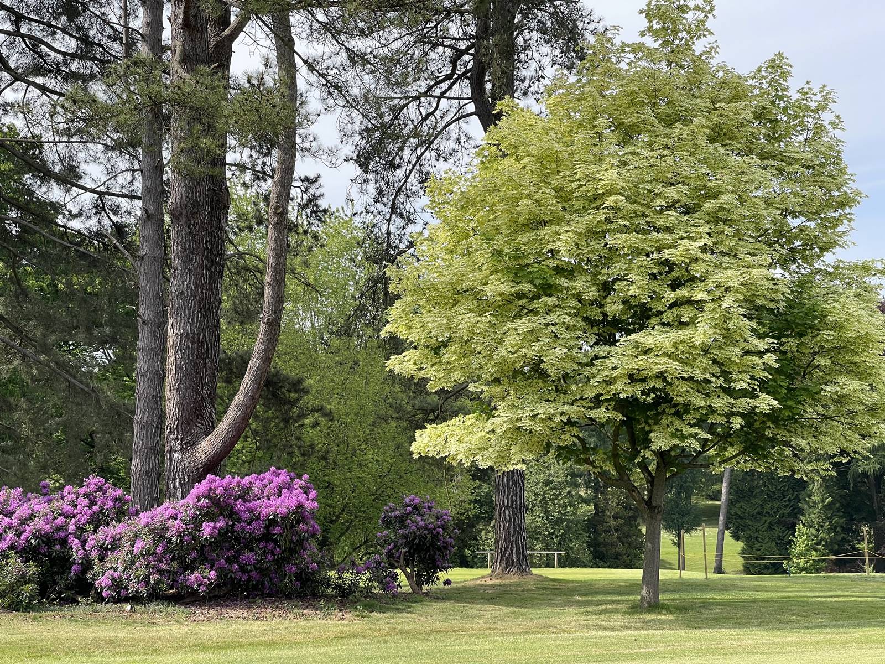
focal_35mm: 64
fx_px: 1636
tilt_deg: +4.2
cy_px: 332
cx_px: 442
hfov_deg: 30.3
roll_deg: +0.9
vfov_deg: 22.9
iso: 20
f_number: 2.2
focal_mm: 7.5
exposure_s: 1/481
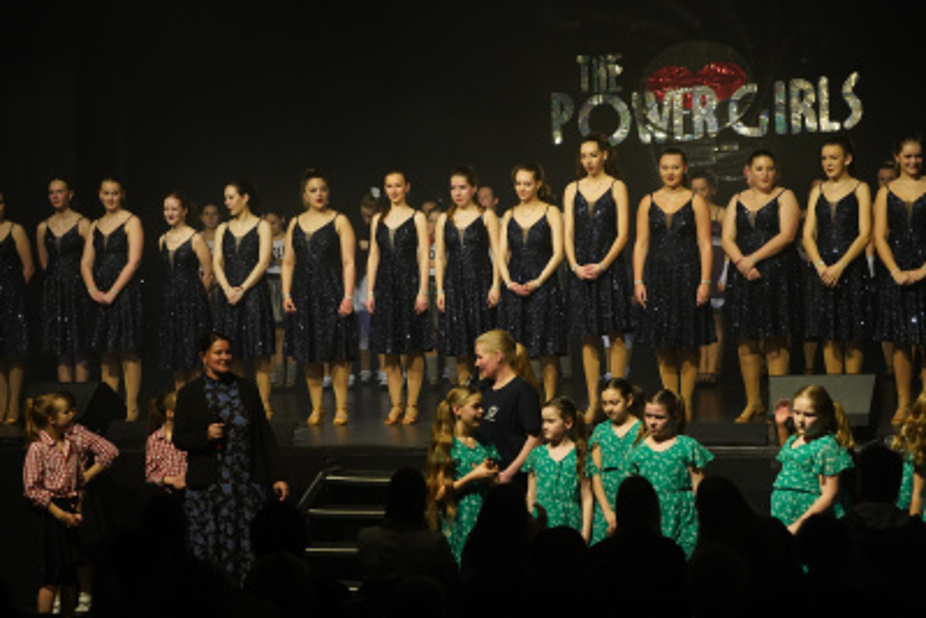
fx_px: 2136
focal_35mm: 83
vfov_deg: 16.5
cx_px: 463
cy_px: 309
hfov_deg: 24.5
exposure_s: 1/100
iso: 4000
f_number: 5.6
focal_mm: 83
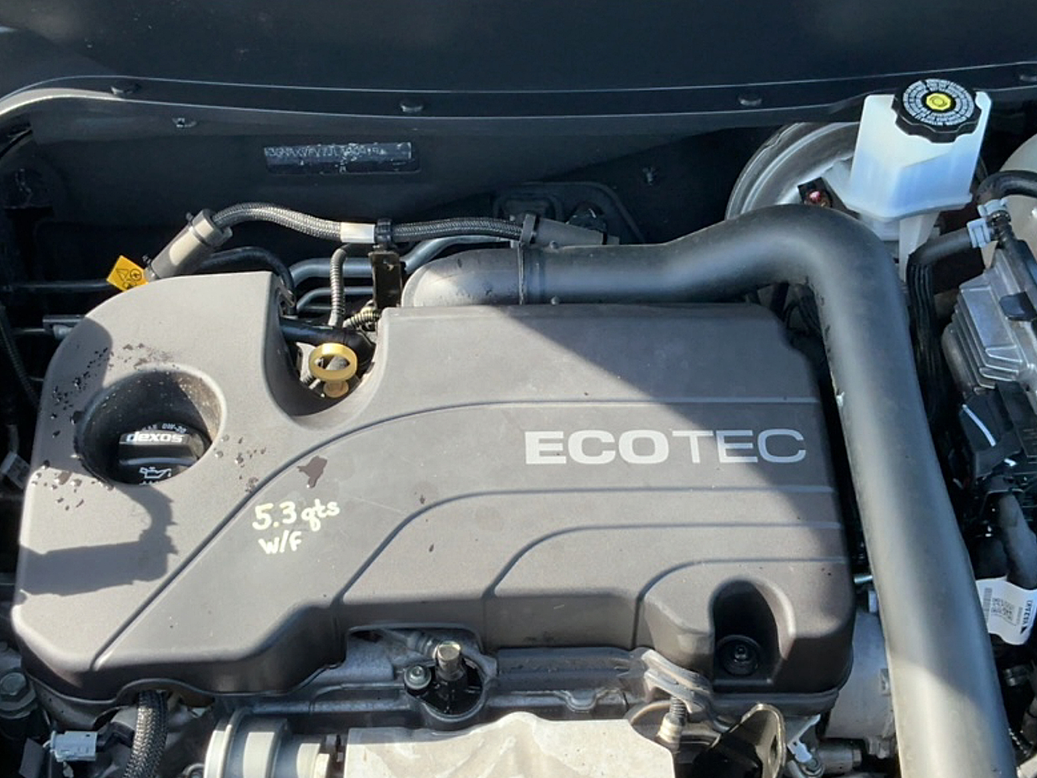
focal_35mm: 37
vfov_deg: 38.6
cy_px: 423
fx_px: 1109
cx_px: 521
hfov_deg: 50.1
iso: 40
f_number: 1.8
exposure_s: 1/210
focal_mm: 3
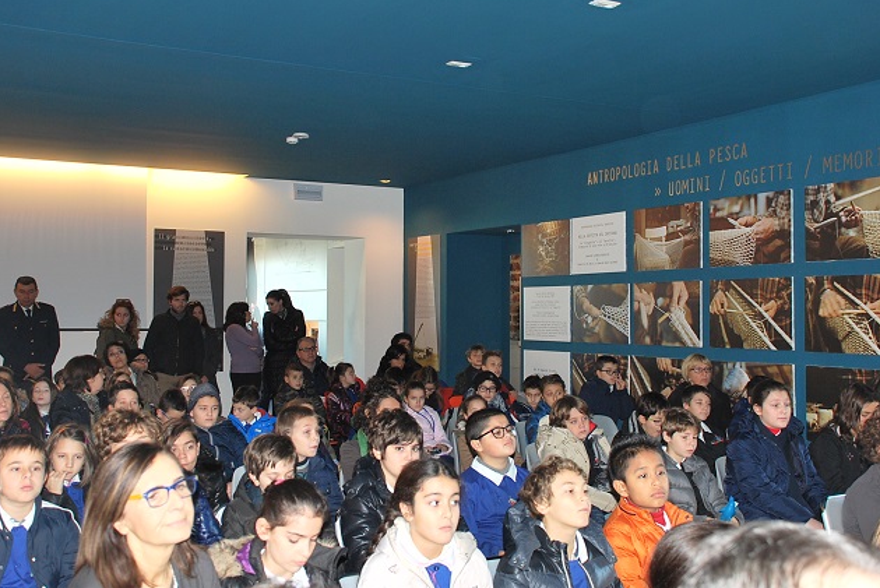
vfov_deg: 33.4
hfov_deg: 48.4
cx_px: 411
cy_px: 275
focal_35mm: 40
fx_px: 978
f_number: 4
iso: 220
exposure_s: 1/60
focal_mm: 24
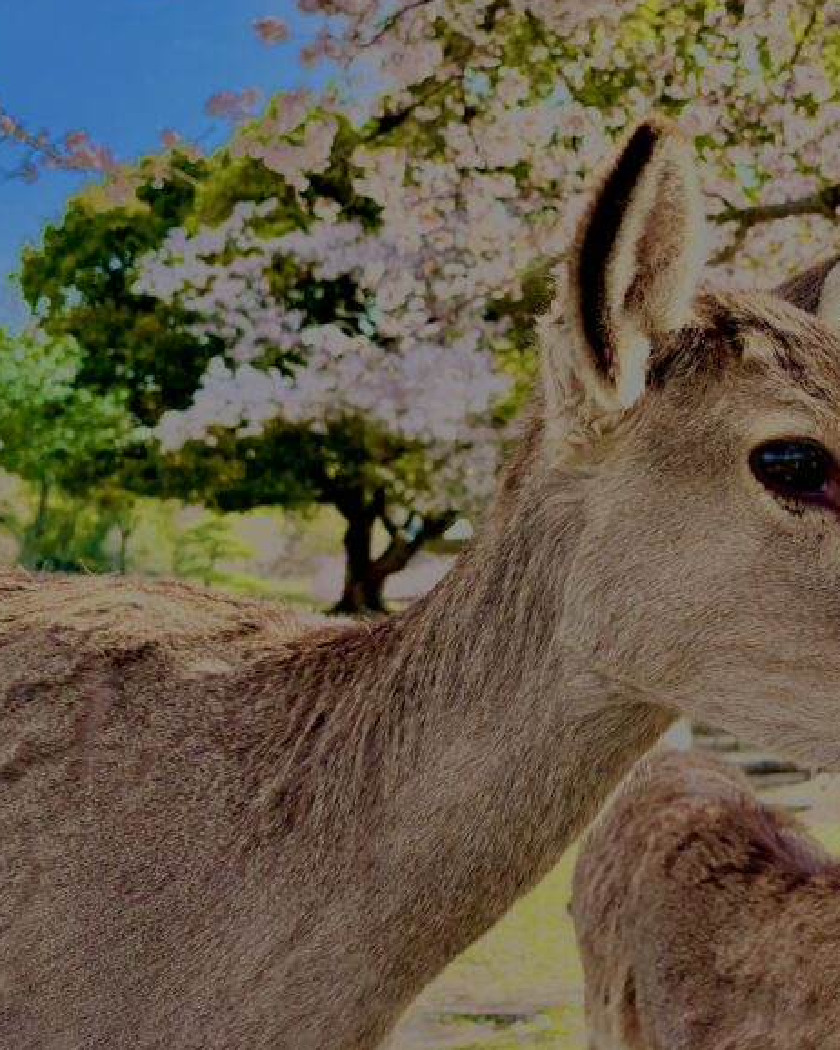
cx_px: 533
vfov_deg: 39.6
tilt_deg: +20.7
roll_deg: +1.7
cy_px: 215
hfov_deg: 33.3
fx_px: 1398
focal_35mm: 45
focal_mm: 5.96
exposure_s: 1/3125
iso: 50
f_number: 1.6
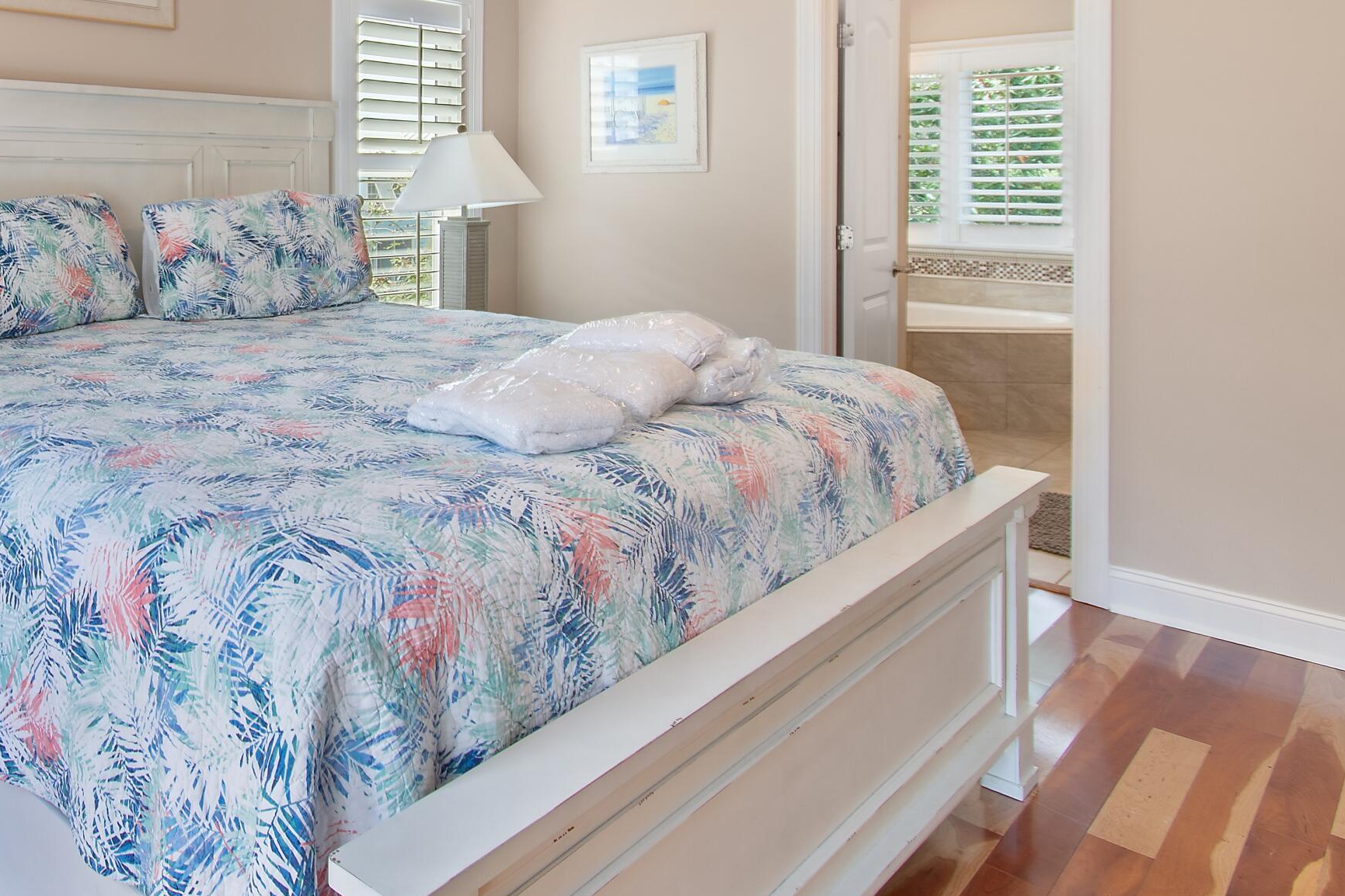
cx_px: 231
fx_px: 971
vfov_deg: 46.9
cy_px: 180
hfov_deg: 62.3
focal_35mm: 26
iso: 100
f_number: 4.5
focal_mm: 10
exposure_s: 1/25
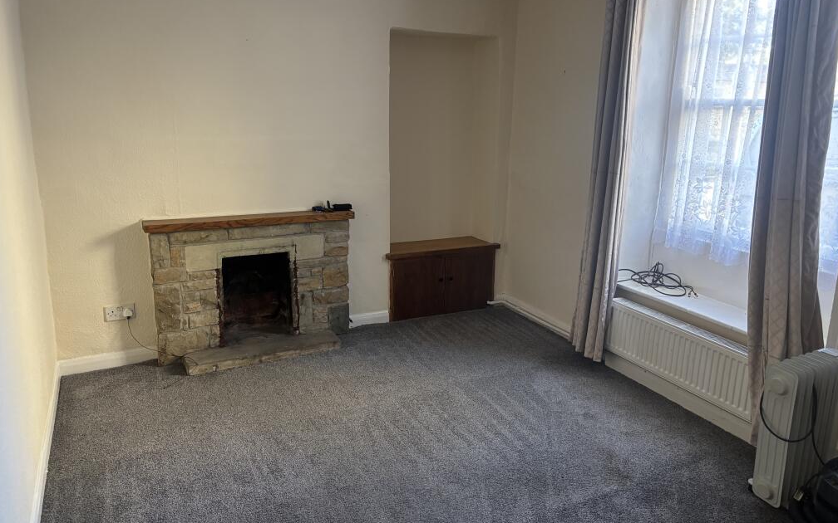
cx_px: 419
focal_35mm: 28
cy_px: 247
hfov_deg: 66.5
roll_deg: -1.3
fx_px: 639
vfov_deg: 44.5
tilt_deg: -12.2
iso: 250
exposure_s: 1/60
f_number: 1.6
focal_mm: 5.96
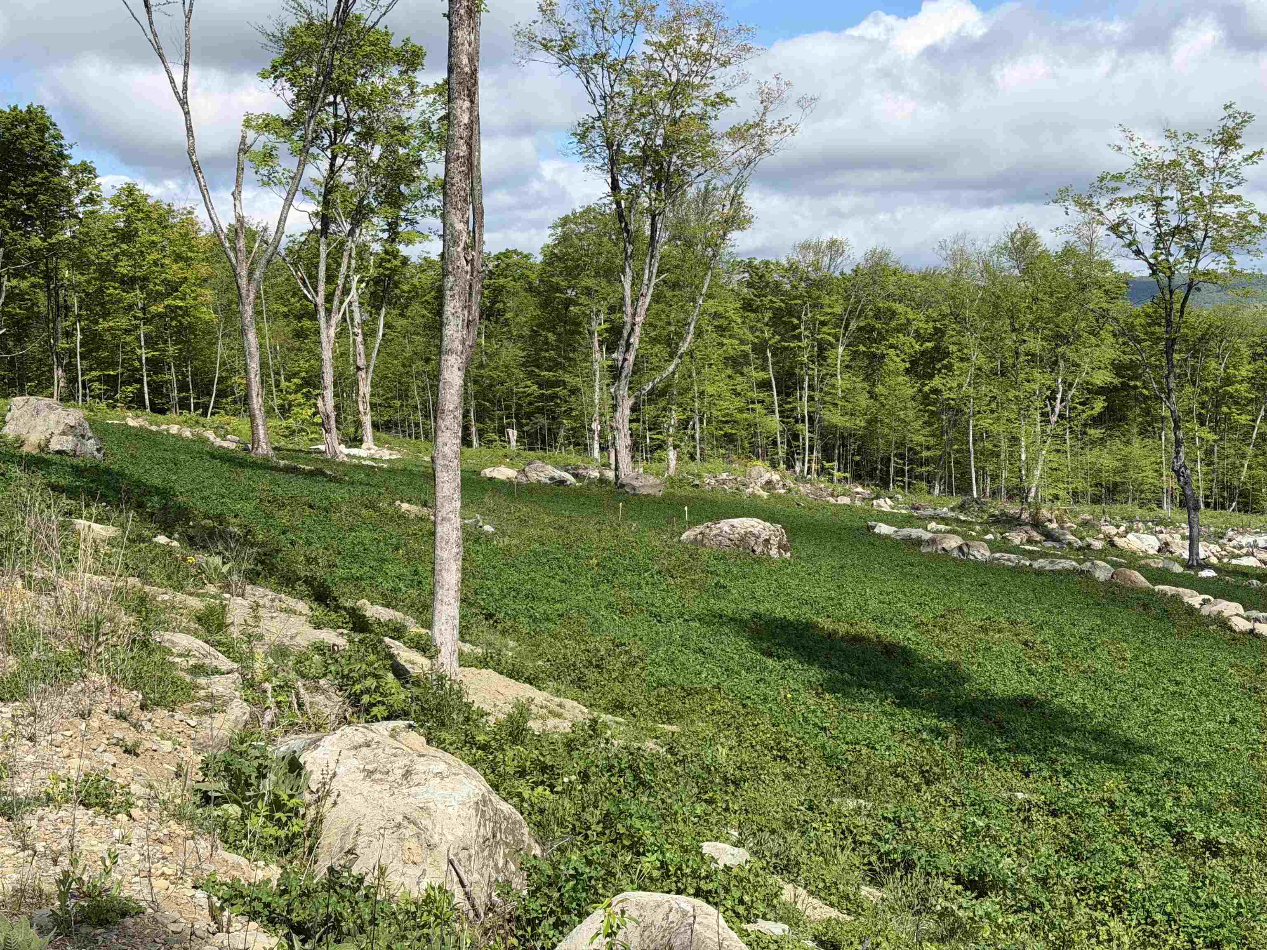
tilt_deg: -5.4
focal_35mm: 48
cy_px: 475
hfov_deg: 39.7
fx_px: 1757
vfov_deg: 30.3
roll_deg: +2.5
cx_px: 634
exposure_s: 1/4587
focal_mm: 6.76
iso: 64
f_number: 1.78
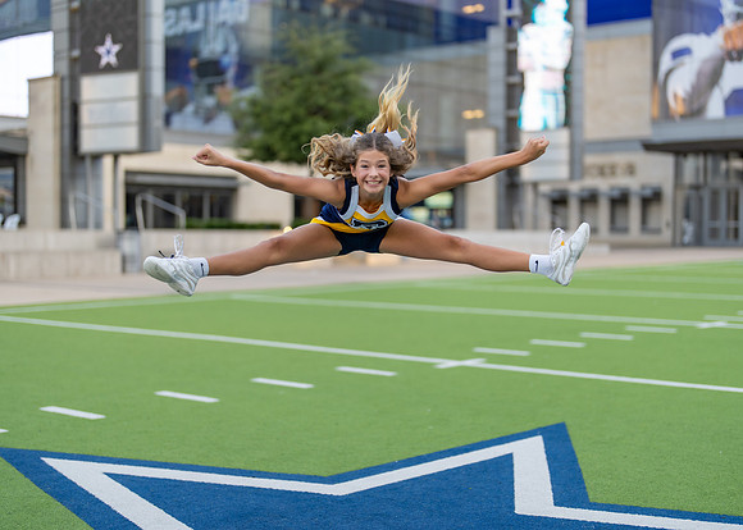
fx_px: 1188
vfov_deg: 25.2
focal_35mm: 56
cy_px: 278
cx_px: 374
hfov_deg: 34.7
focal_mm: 50
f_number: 1.2
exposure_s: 1/1250
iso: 200
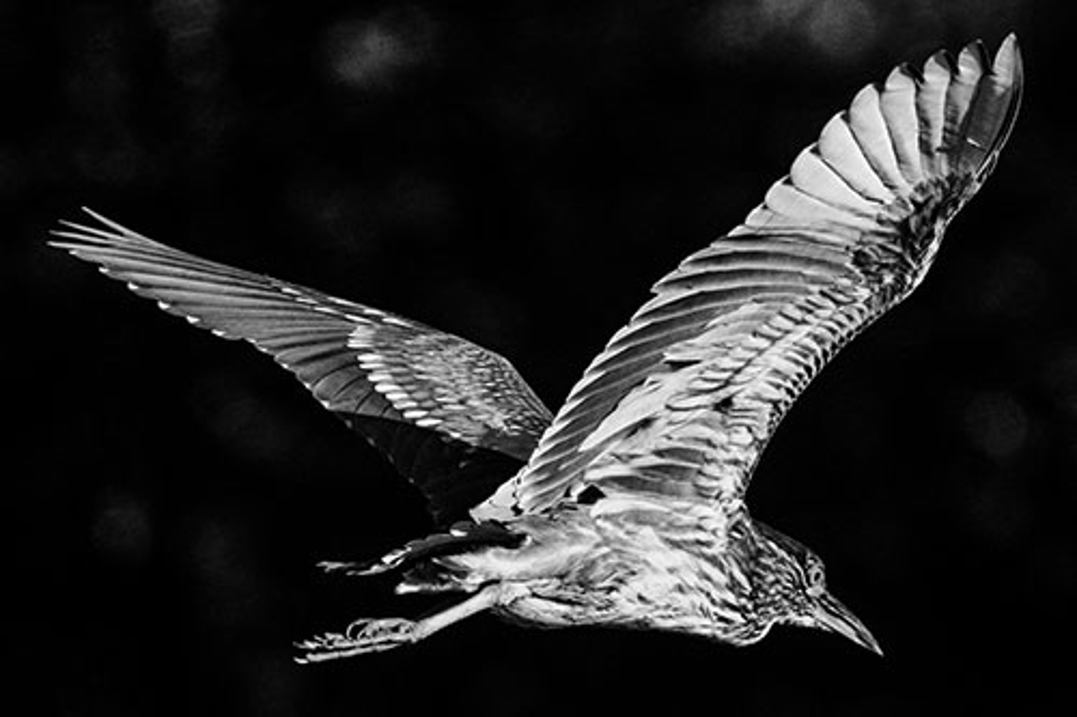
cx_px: 538
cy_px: 358
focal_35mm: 700
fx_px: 20934
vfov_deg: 2.0
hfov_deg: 2.9
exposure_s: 1/4000
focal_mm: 700
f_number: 11
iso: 2500
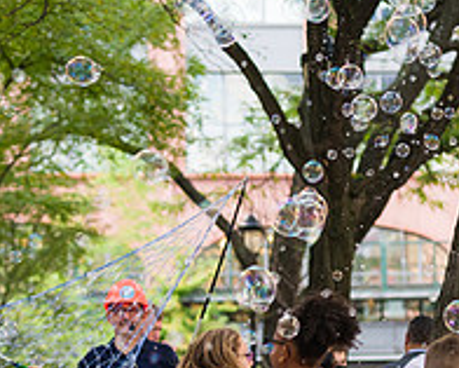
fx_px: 3099
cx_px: 187
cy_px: 397
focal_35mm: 228
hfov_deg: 8.5
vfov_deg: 6.8
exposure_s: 1/400
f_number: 3.2
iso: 400
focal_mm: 82
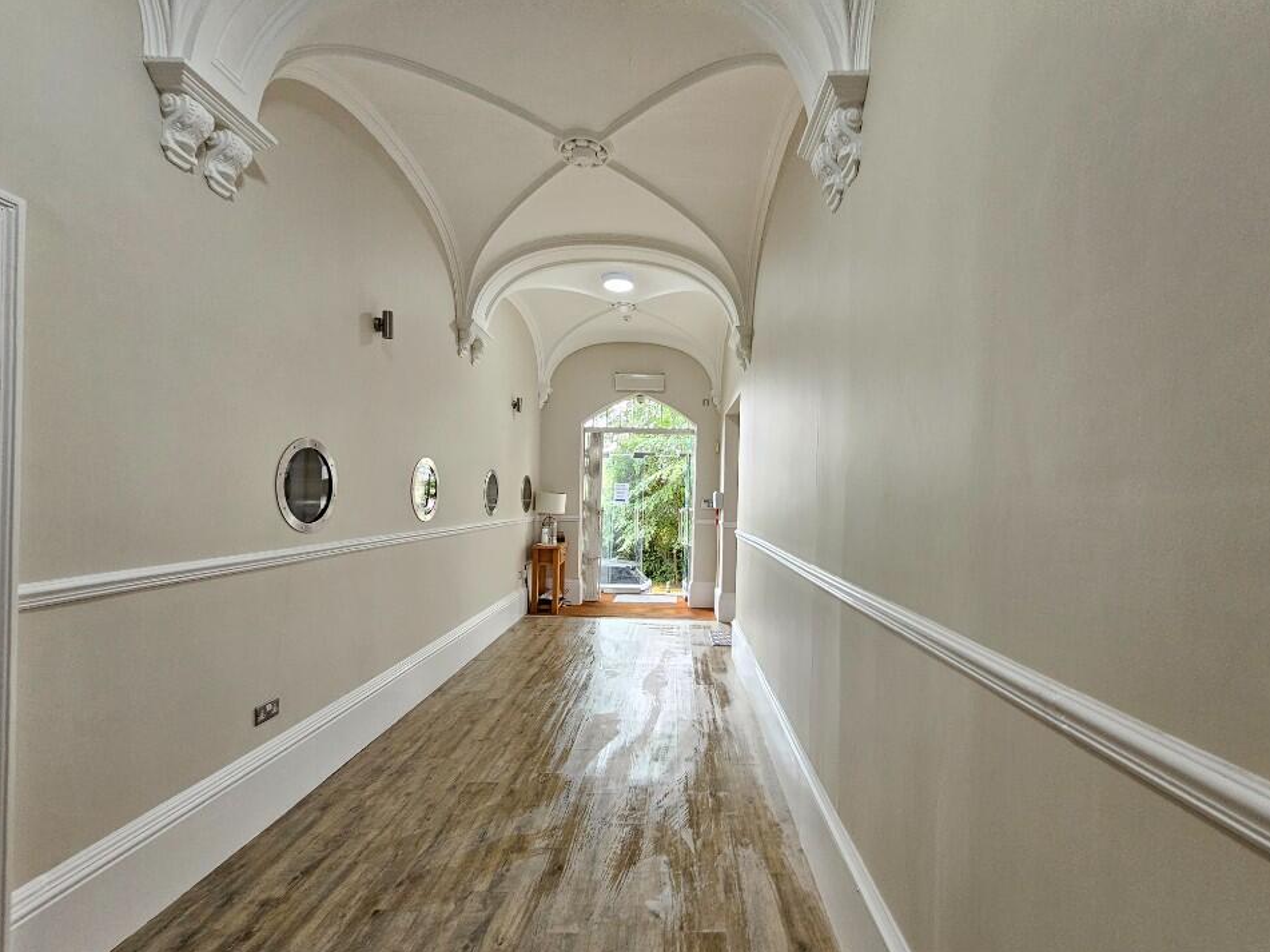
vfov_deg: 85.5
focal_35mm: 14
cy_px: 507
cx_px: 670
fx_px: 514
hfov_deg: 102.0
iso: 320
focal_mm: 2.2
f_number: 2.2
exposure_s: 1/50
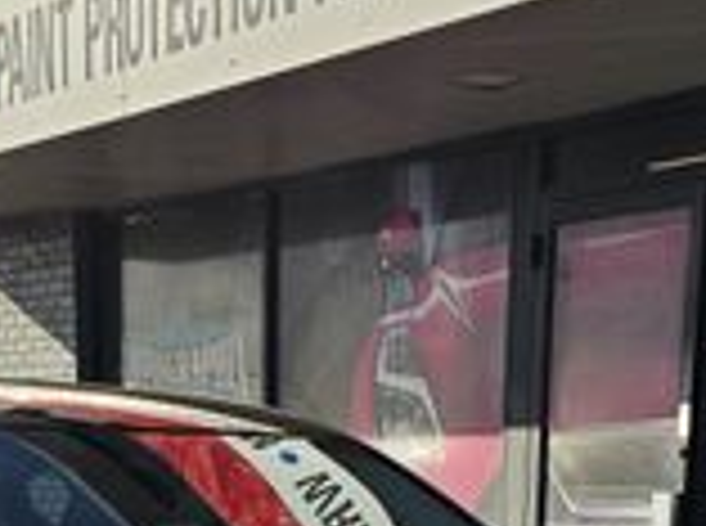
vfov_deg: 13.8
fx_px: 1913
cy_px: 985
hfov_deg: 20.9
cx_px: 373
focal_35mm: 94
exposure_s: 1/684
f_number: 1.7
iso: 10
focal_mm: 6.3
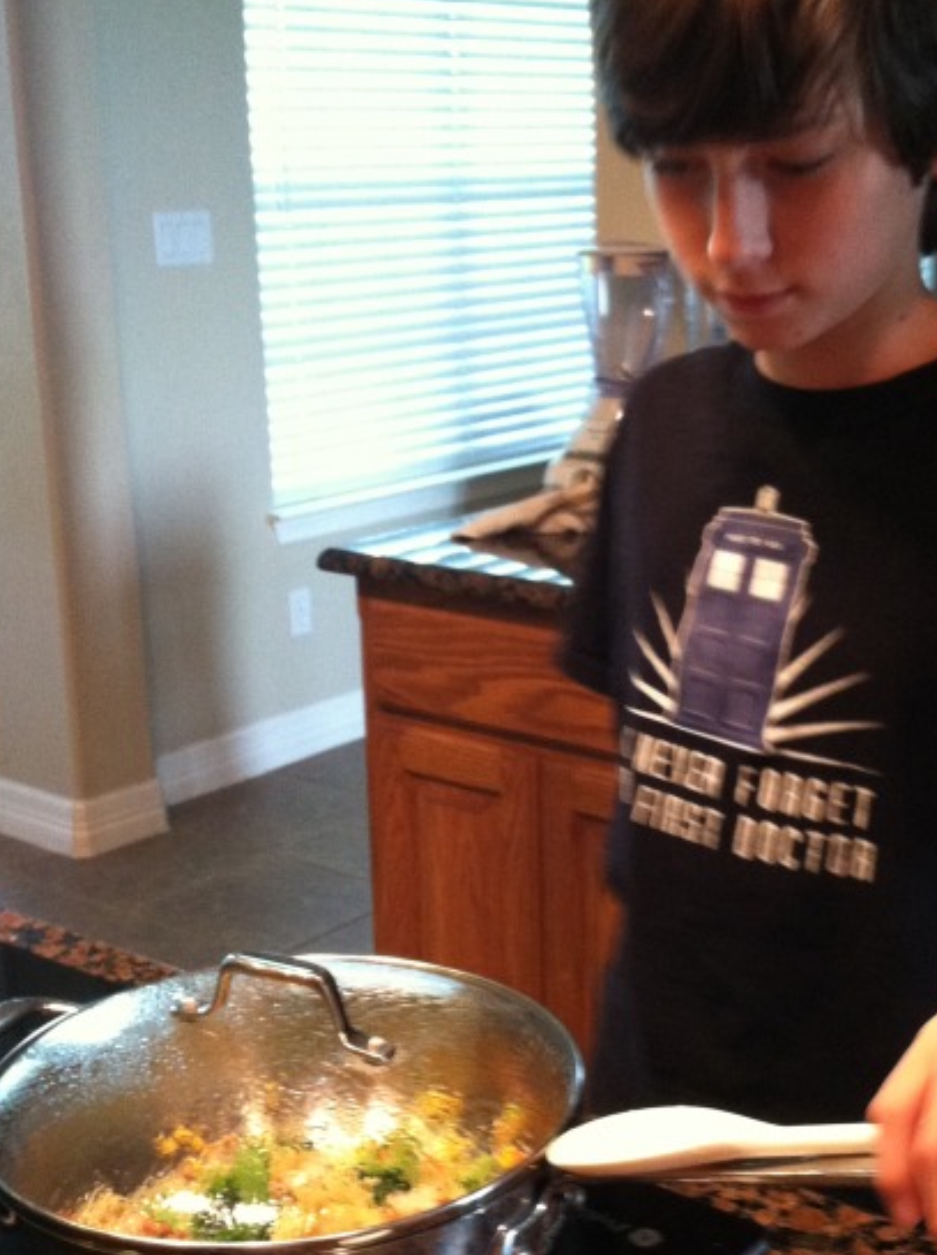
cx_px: 562
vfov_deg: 34.9
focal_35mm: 55
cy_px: 721
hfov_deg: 26.4
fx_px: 1990
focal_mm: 3.85
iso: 320
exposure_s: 1/15
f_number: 2.8
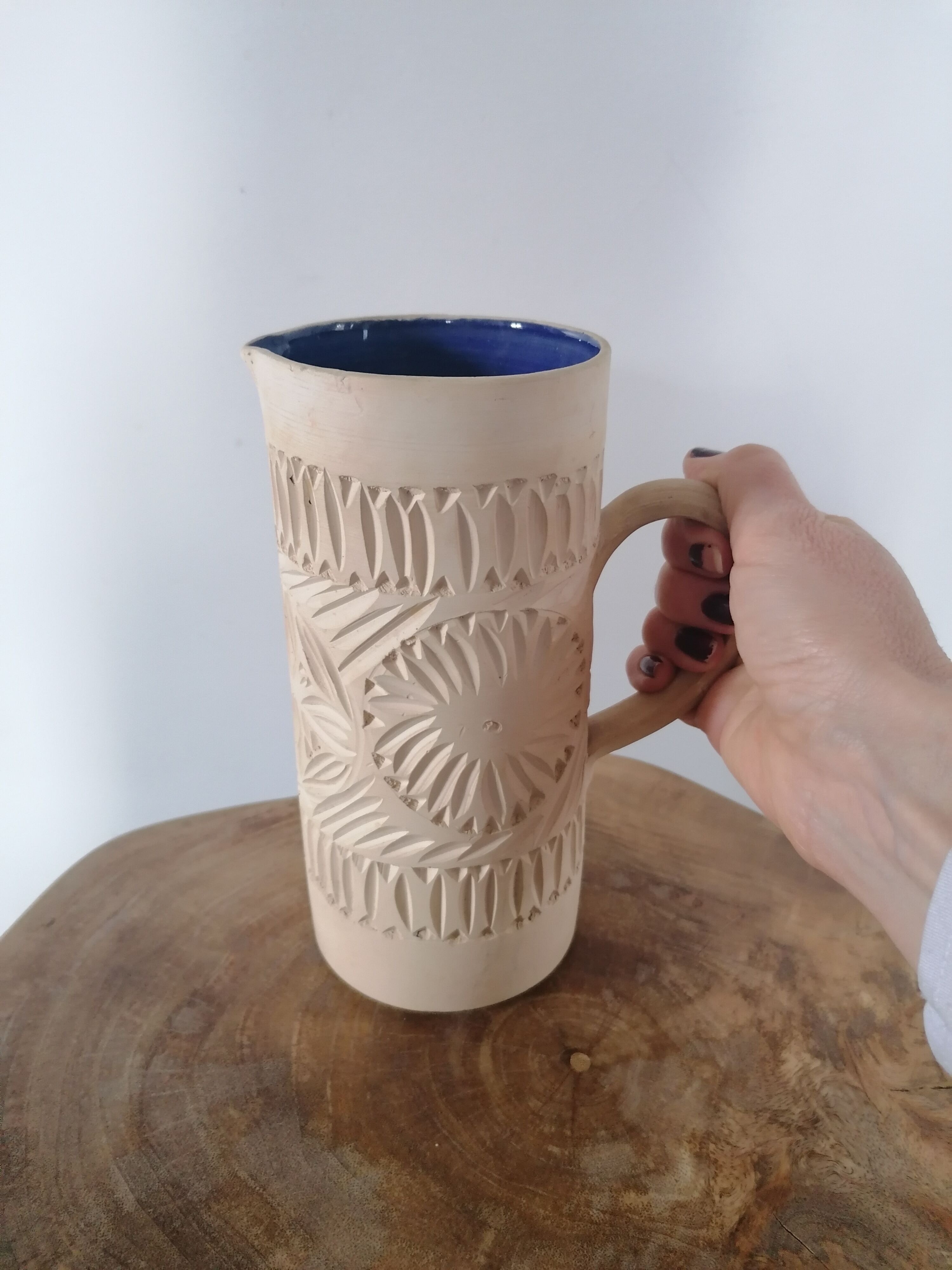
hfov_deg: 51.4
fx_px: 990
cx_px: 476
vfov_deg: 65.3
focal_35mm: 27
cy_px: 635
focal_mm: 4.75
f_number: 1.8
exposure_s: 1/25
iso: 500
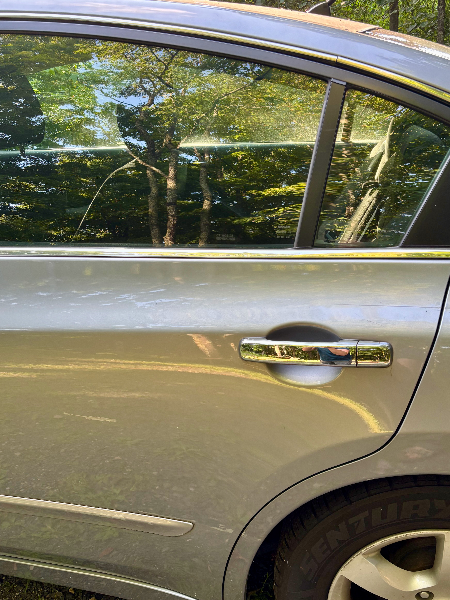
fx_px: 555
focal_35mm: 32
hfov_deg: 44.1
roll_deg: +2.6
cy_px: 317
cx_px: 240
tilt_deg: -20.2
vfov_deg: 56.8
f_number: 1.6
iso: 100
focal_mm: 5.96
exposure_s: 1/121
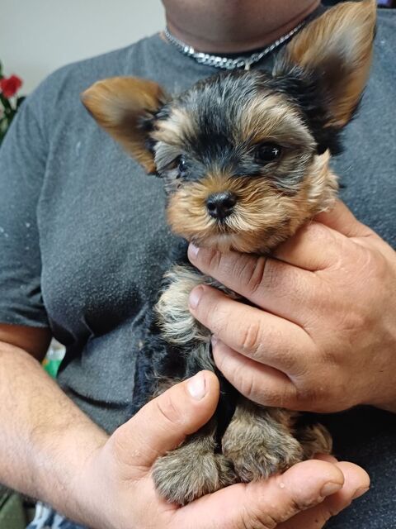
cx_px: 198
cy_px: 264
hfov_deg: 54.9
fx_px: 381
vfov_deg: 69.4
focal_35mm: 25
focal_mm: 4.65
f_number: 1.8
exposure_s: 1/33.4
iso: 400
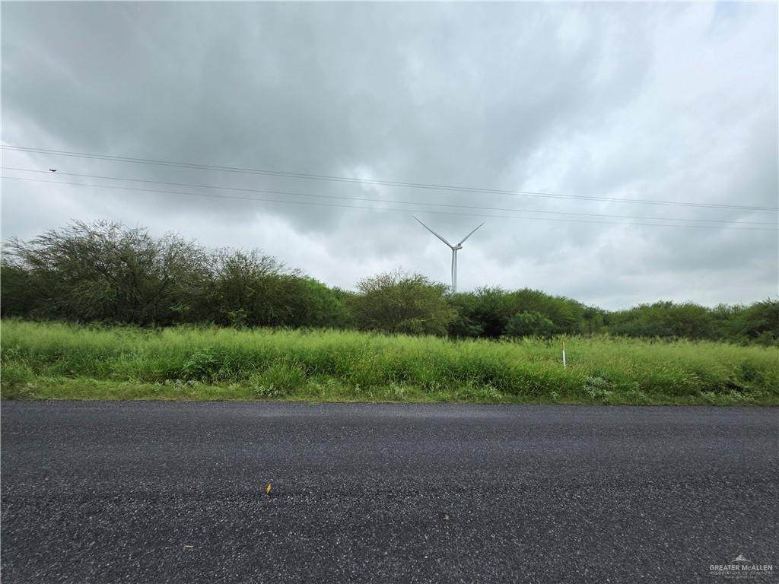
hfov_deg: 106.2
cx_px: 390
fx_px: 293
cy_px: 292
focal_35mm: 13
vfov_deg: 89.9
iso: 40
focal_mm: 2.2
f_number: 1.9
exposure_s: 1/1829
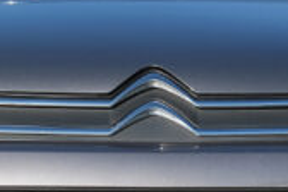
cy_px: 152
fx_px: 2480
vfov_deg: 4.4
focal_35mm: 310
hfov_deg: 6.6
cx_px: 177
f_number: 9
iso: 160
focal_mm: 34.3
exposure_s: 1/160
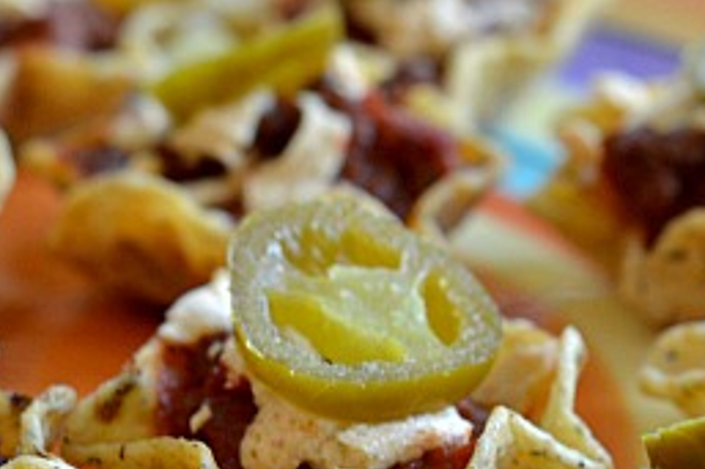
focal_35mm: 187
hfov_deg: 11.0
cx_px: 428
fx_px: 3660
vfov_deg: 7.3
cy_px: 385
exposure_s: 1/15
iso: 200
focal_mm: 50
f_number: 4.5
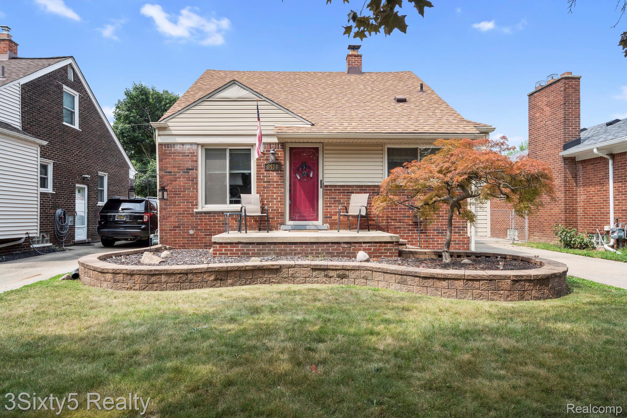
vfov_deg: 57.2
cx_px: 314
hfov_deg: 78.6
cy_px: 209
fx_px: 383
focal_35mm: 22
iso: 500
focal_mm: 22
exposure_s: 1/640
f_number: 8
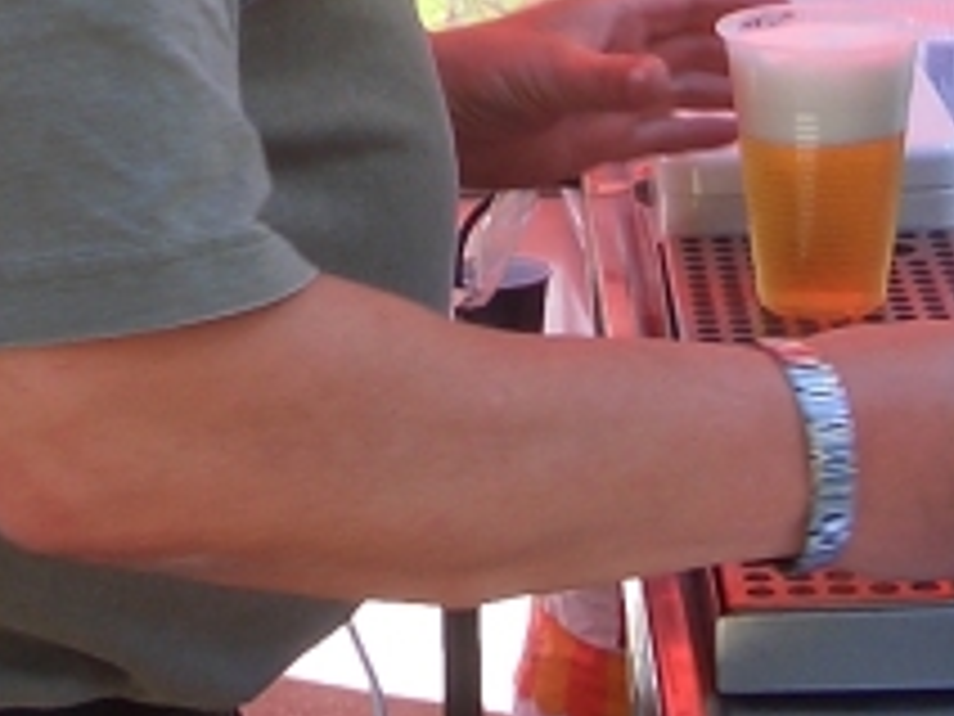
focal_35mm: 132
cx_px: 166
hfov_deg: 14.8
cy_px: -248
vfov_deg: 10.9
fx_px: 3638
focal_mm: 5.8
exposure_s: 1/100
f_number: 4.3
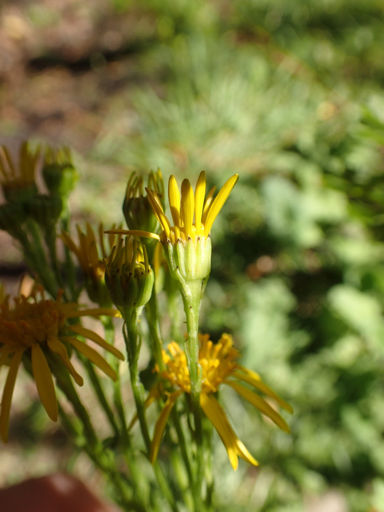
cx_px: 192
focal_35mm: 30
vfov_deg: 60.0
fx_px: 444
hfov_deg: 46.8
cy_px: 256
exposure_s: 1/500
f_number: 3.2
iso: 100
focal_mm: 5.5
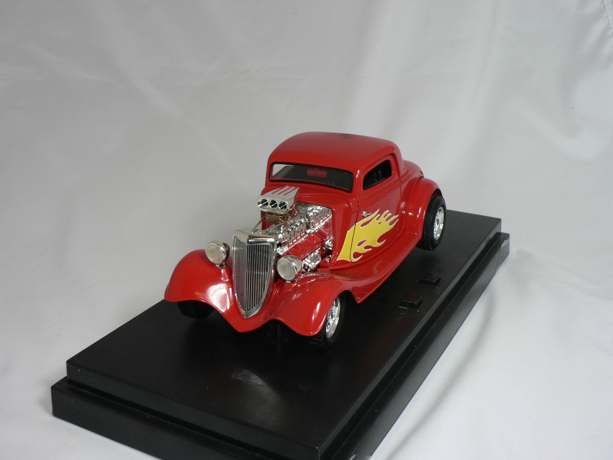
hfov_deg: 46.8
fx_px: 708
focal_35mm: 40
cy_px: 230
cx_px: 306
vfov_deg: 36.0
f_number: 2.8
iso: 80
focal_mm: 6.7
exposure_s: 1/60
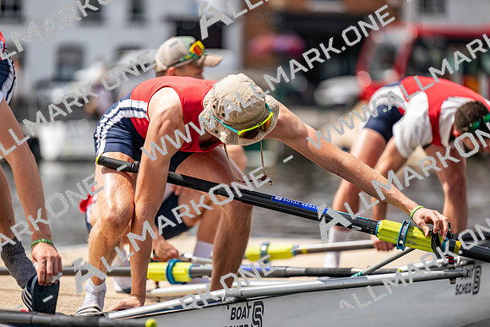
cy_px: 164
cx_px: 245
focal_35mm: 200
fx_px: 2723
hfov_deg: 10.3
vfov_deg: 6.9
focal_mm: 200
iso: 100
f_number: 2.8
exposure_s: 1/2000
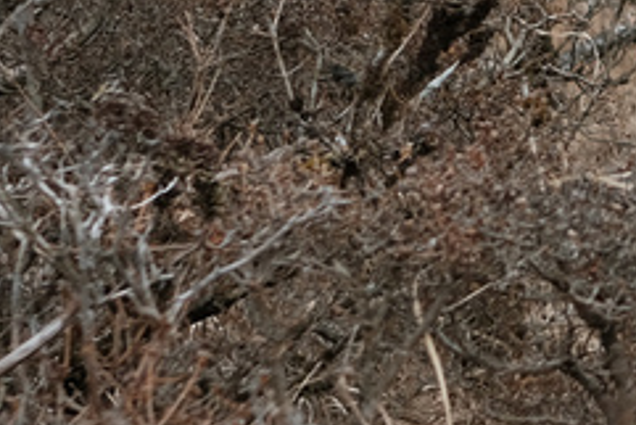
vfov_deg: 9.4
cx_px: 916
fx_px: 2563
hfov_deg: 13.4
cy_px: 12
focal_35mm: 145
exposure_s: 1/550
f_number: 2.8
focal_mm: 23
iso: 250
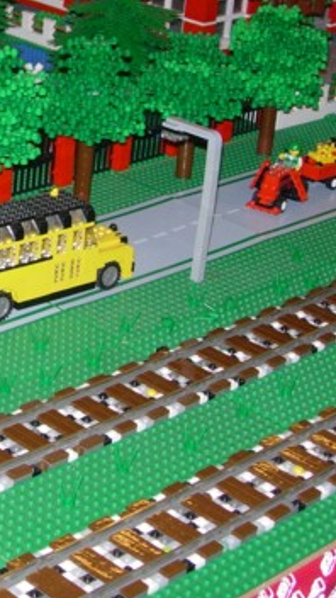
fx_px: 1489
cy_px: 166
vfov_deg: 22.5
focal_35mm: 94
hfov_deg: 12.7
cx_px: -32
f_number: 2.8
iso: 79
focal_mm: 7.8
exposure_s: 1/64
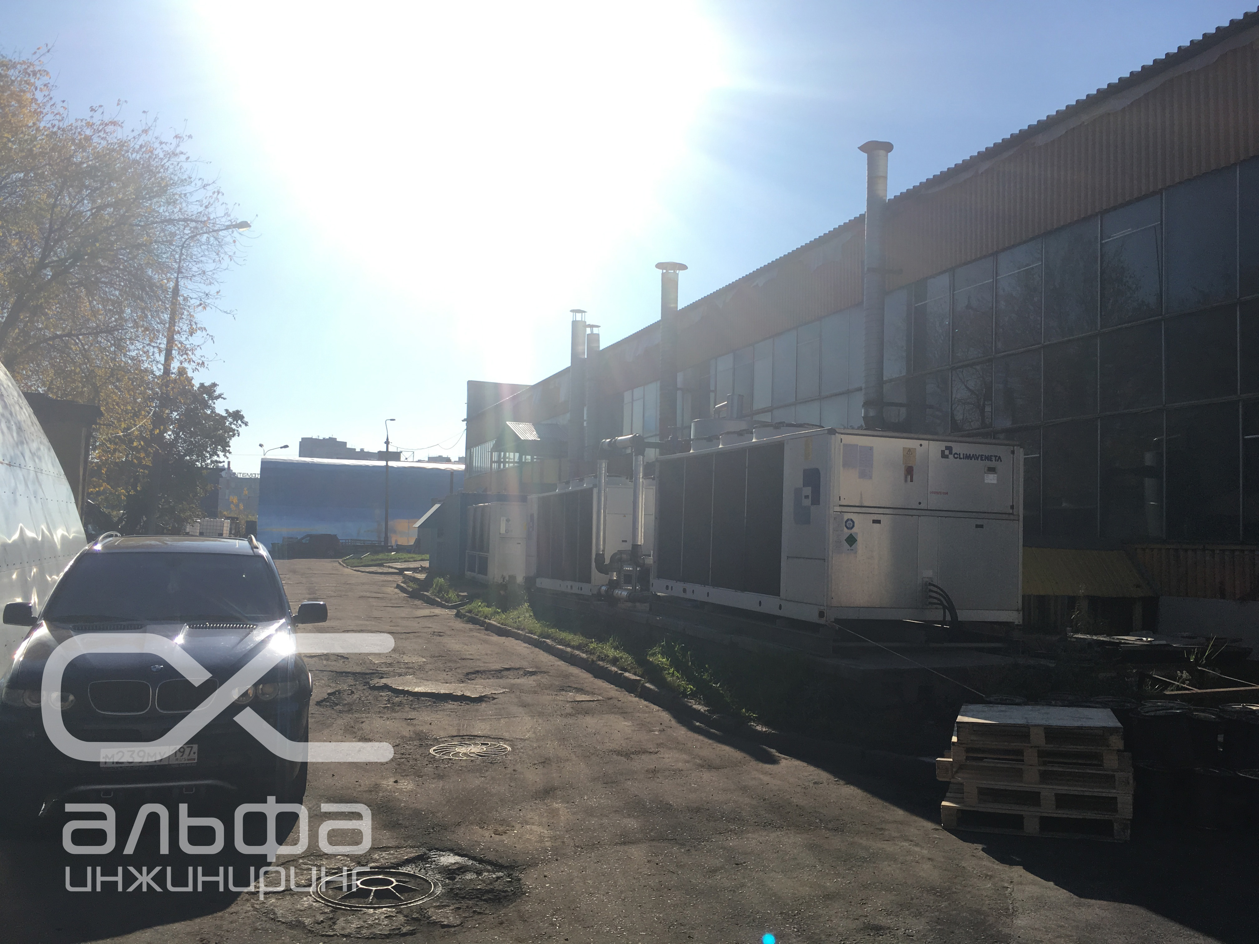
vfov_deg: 48.2
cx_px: 630
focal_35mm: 29
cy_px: 472
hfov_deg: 61.7
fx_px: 1055
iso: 25
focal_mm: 4.15
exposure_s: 1/2481
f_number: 2.2
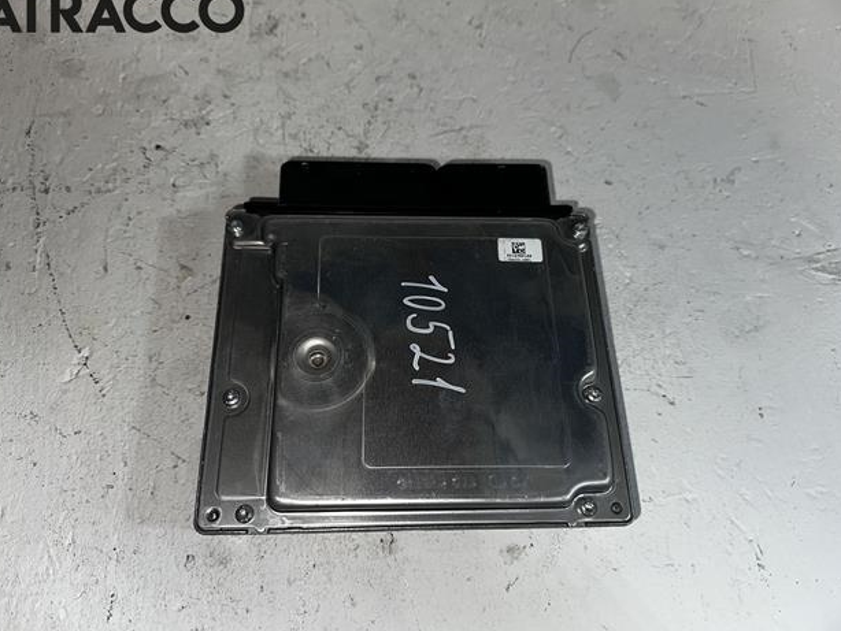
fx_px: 608
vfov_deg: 54.9
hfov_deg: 69.4
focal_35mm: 25
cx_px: 419
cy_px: 315
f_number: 1.78
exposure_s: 1/480
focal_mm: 6.86
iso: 50
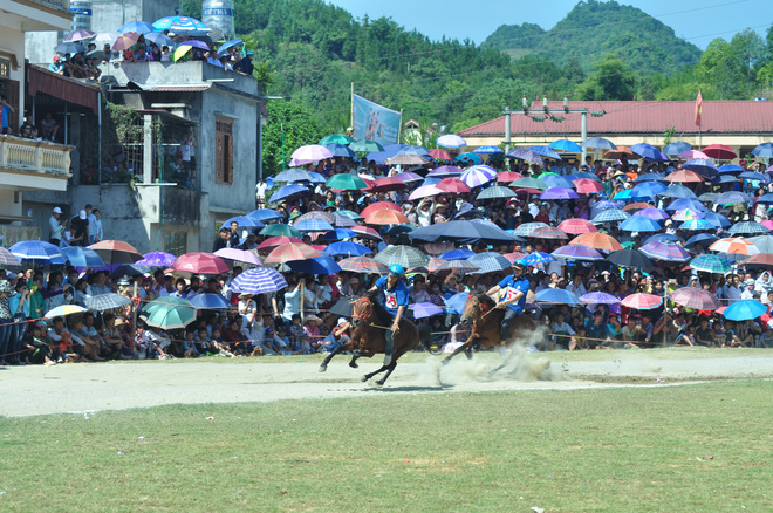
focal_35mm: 105
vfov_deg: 13.0
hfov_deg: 19.5
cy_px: 256
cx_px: 386
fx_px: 2251
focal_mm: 70
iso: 200
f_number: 6.3
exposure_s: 1/640
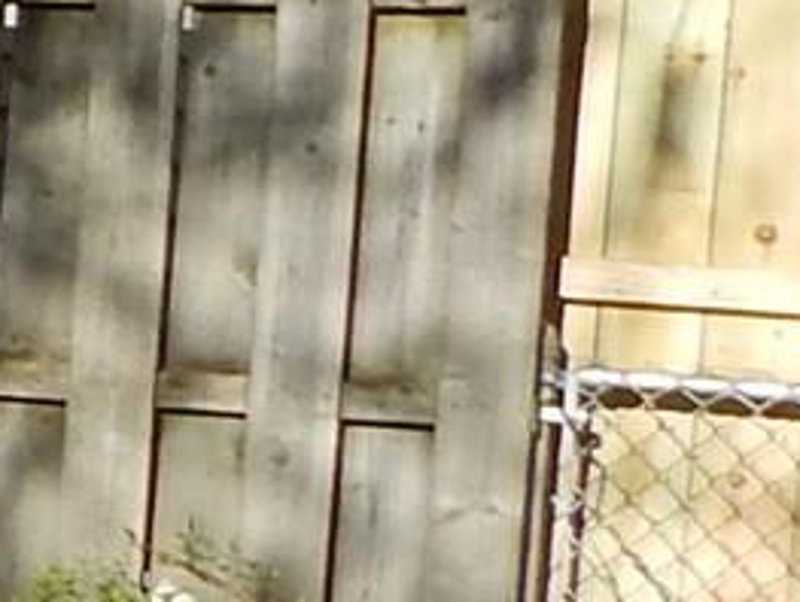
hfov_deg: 8.0
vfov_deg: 8.7
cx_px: -2275
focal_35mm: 171
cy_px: 359
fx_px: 3957
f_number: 3
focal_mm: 4
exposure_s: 1/1250
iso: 125
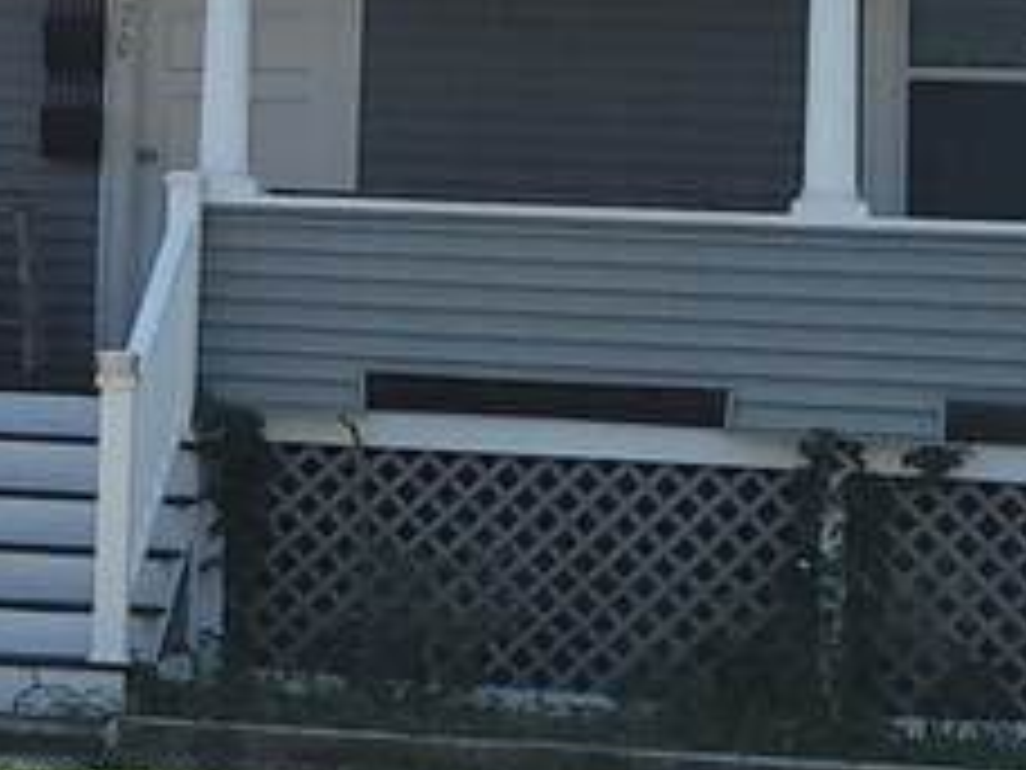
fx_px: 4327
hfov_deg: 13.2
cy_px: -113
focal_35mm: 146
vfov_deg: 10.0
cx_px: -166
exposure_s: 1/2423
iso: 40
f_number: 1.8
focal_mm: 5.4
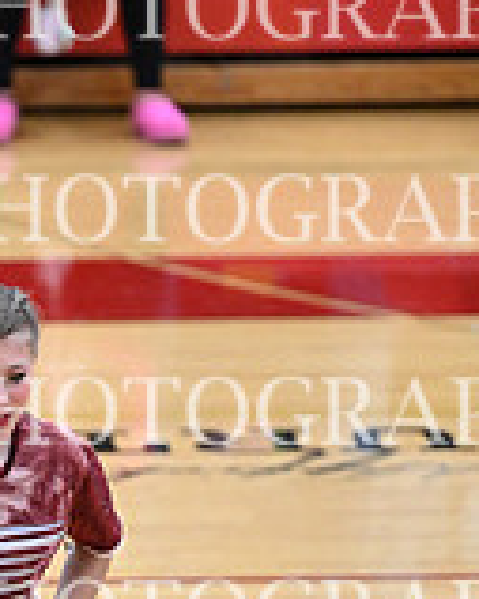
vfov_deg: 3.1
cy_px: 512
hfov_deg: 2.5
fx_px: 10962
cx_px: -96
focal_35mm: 618
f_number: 2.8
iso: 4000
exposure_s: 1/400
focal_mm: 180
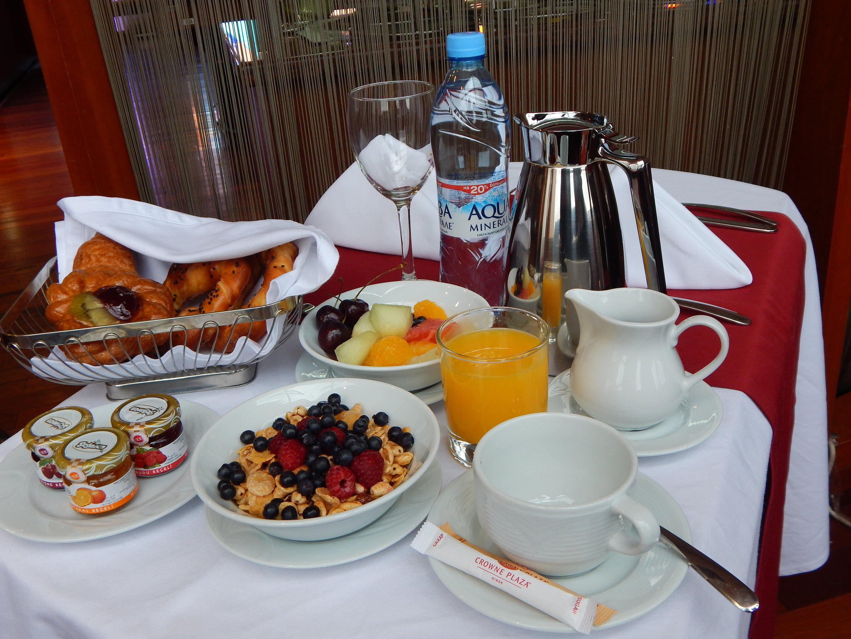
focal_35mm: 34
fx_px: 836
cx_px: 426
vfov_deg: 41.8
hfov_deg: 54.0
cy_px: 320
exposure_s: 1/30
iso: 140
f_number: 3.3
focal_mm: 6.1
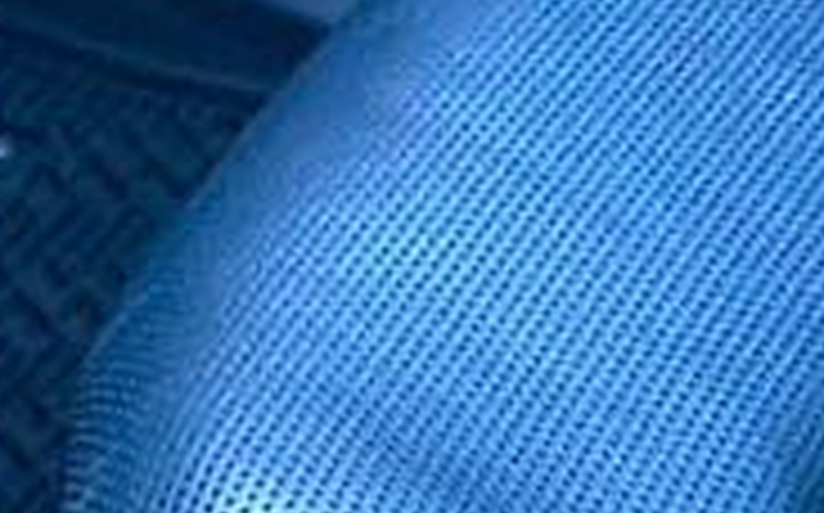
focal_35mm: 126
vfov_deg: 9.5
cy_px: 1127
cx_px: -725
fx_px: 2827
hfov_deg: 14.3
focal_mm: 6.76
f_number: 1.78
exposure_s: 1/40
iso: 160
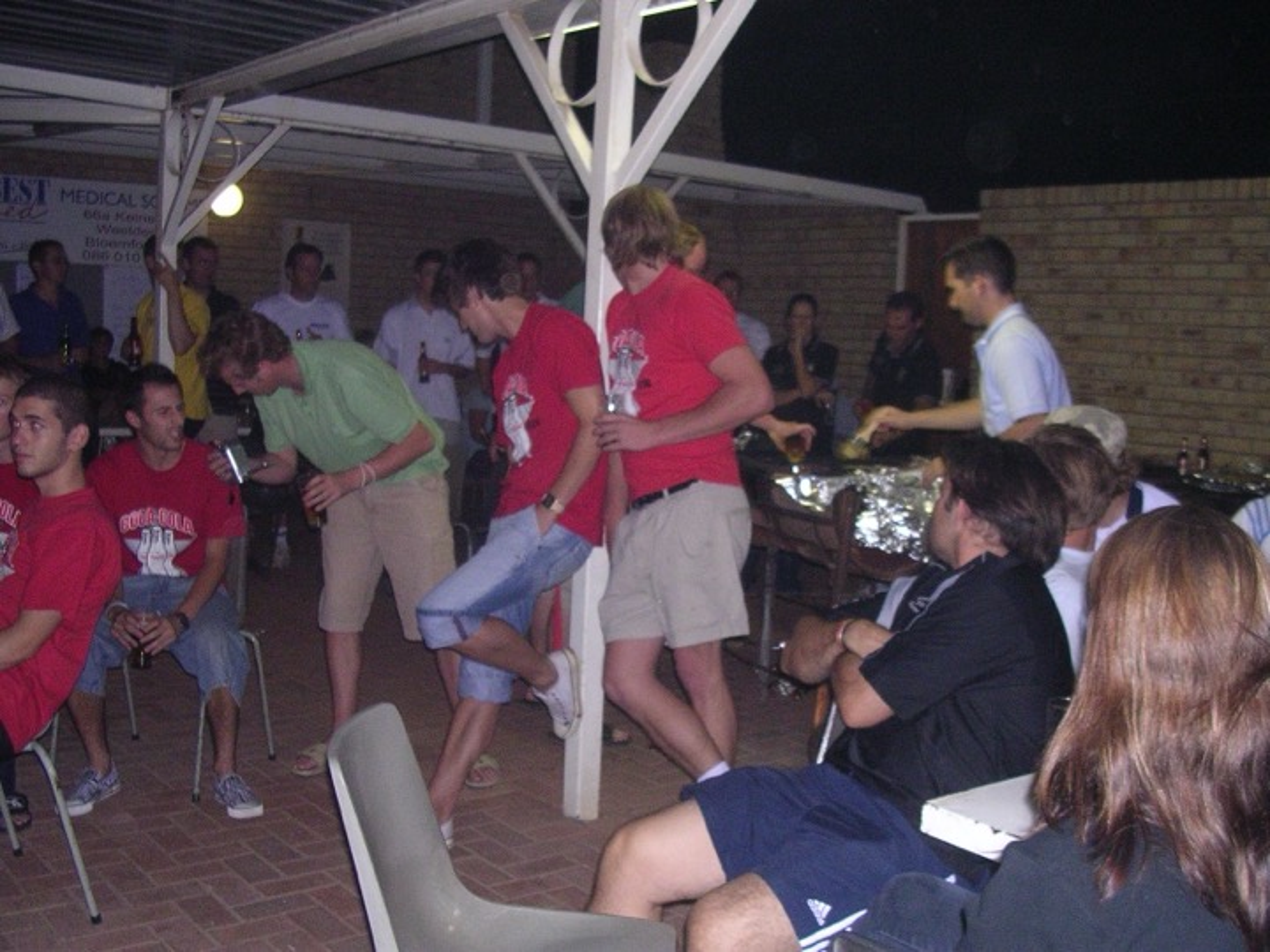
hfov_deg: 49.0
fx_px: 1394
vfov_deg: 37.7
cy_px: 476
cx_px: 635
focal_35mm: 38
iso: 400
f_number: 2.8
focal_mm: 5.8
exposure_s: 1/60.1
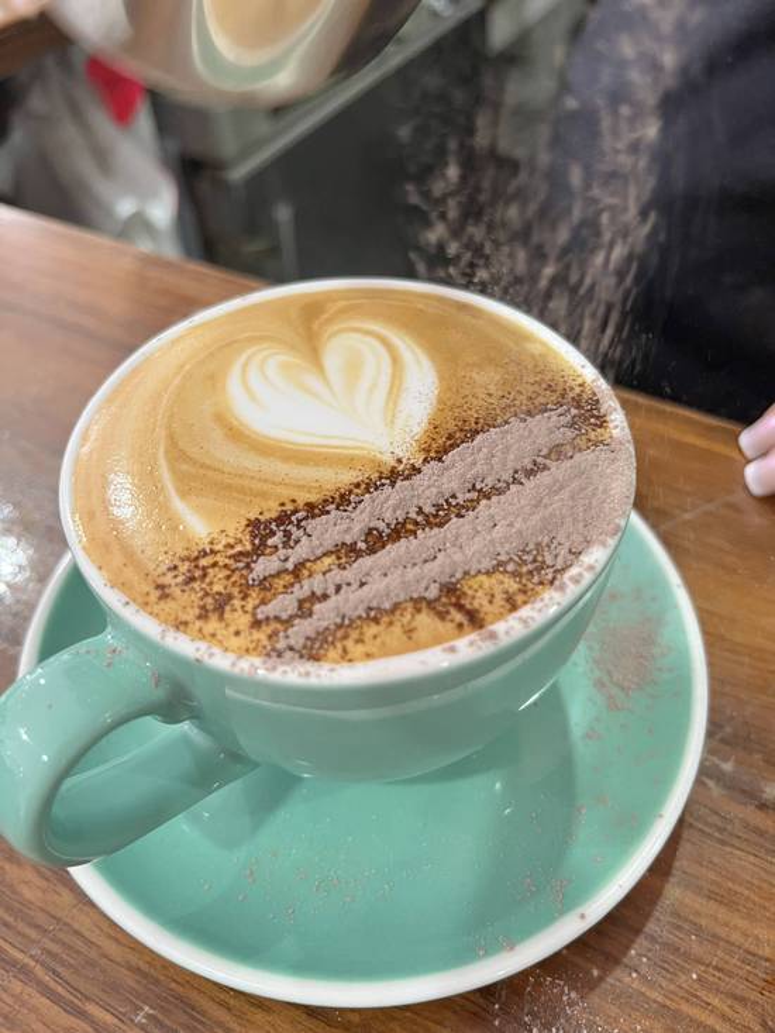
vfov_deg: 67.3
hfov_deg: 53.1
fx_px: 776
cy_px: 516
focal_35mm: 26
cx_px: 388
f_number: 1.6
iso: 200
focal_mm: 5.1
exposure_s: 1/60
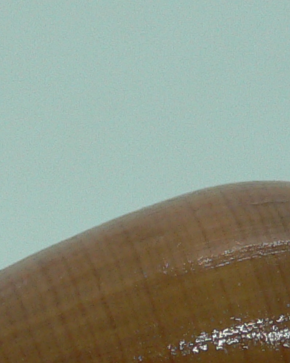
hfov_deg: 11.1
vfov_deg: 13.4
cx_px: 99
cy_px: 458
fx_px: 1491
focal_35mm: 139
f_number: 2.8
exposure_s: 1/60
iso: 100
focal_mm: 4.6
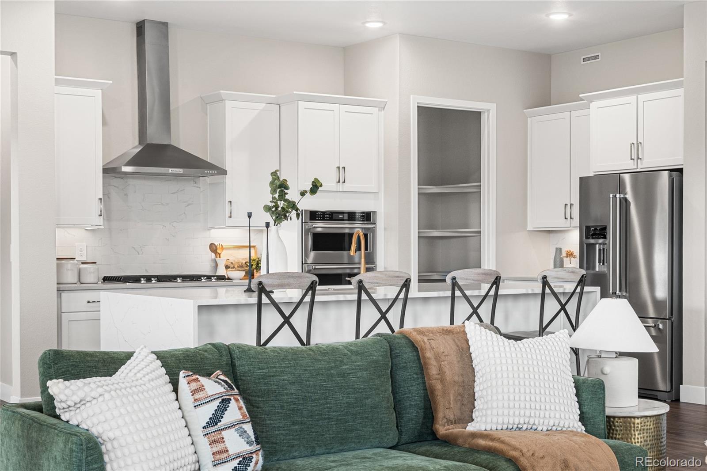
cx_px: 354
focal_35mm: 52
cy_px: 236
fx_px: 1021
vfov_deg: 26.0
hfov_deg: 38.2
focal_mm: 35
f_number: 14
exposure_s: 1
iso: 400
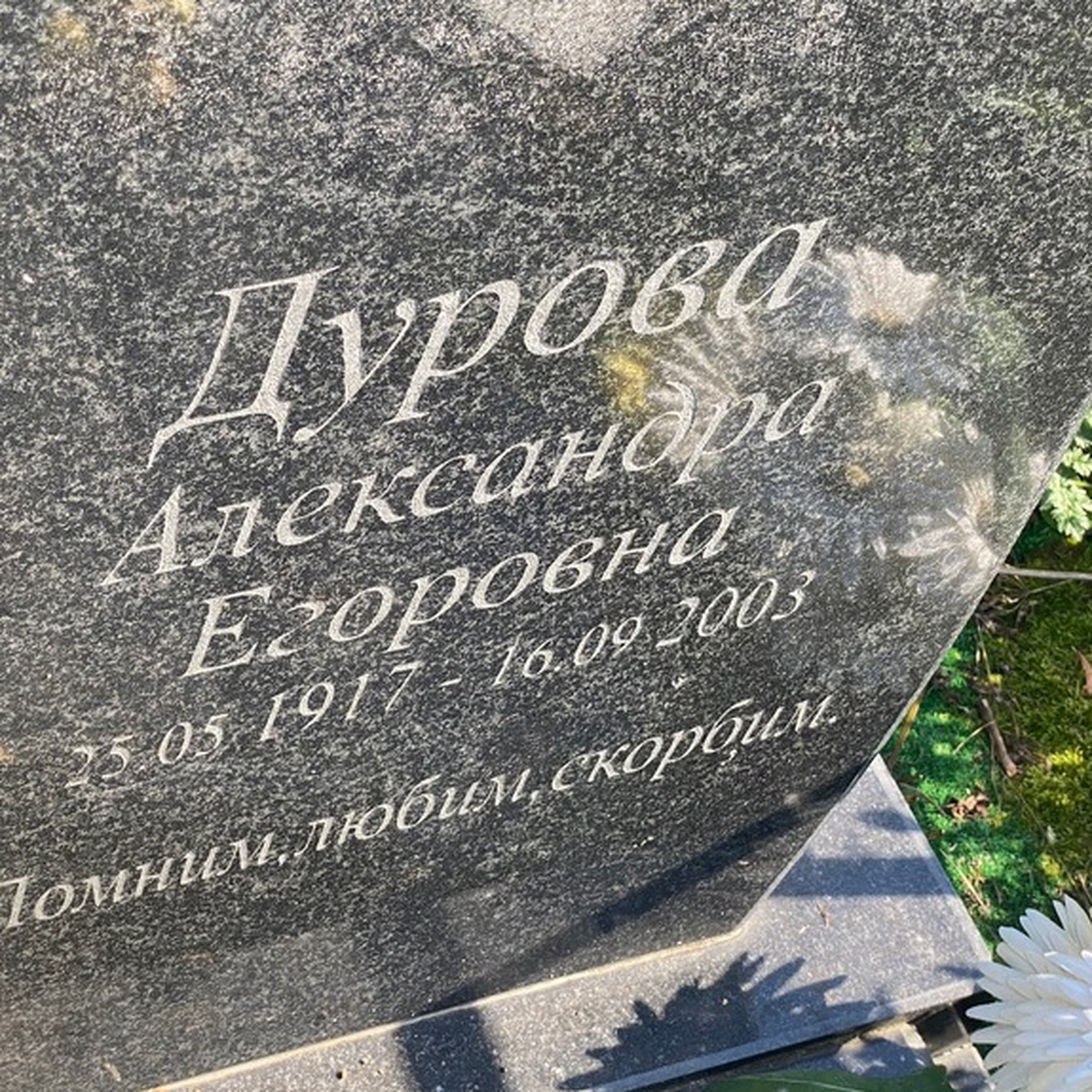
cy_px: 534
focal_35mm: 64
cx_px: 363
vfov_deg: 26.9
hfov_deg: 26.7
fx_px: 2284
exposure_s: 1/291
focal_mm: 6
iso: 20
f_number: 2
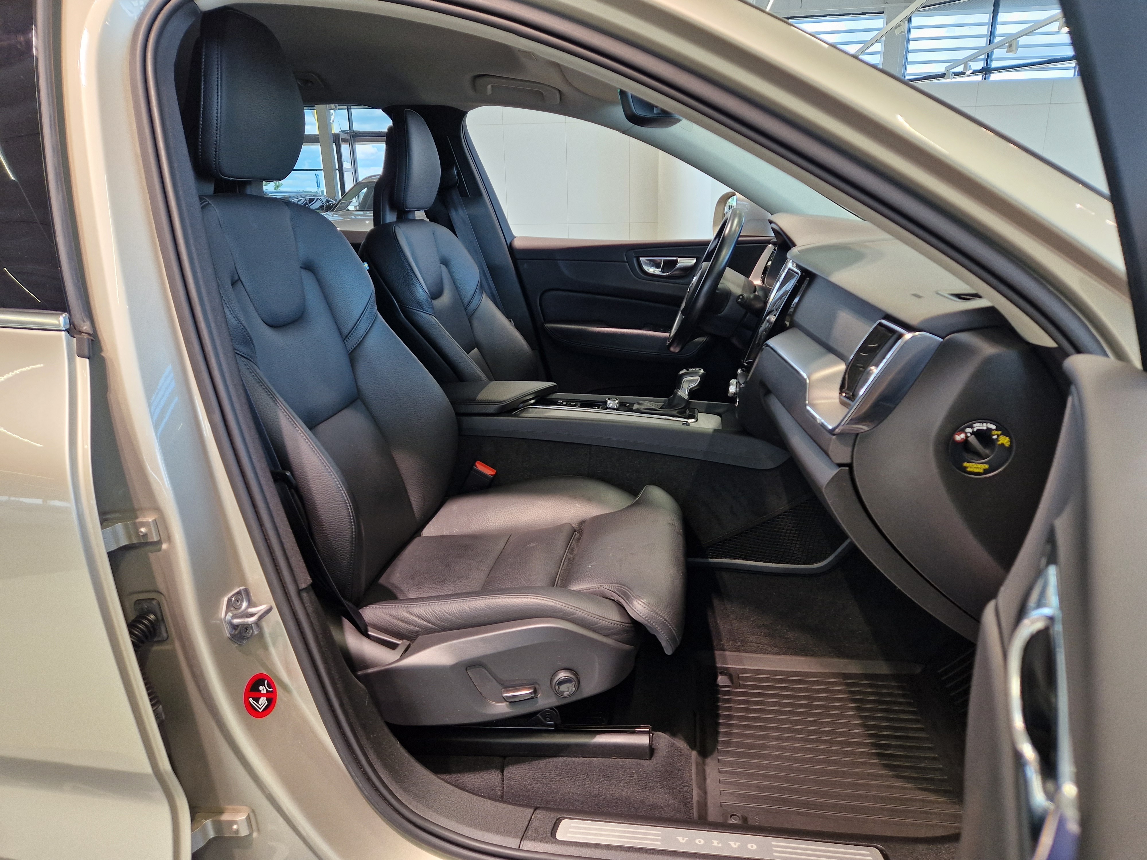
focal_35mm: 23
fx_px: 762
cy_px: 430
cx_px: 574
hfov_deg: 73.9
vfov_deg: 58.9
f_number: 1.8
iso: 100
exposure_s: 1/100
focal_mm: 5.4
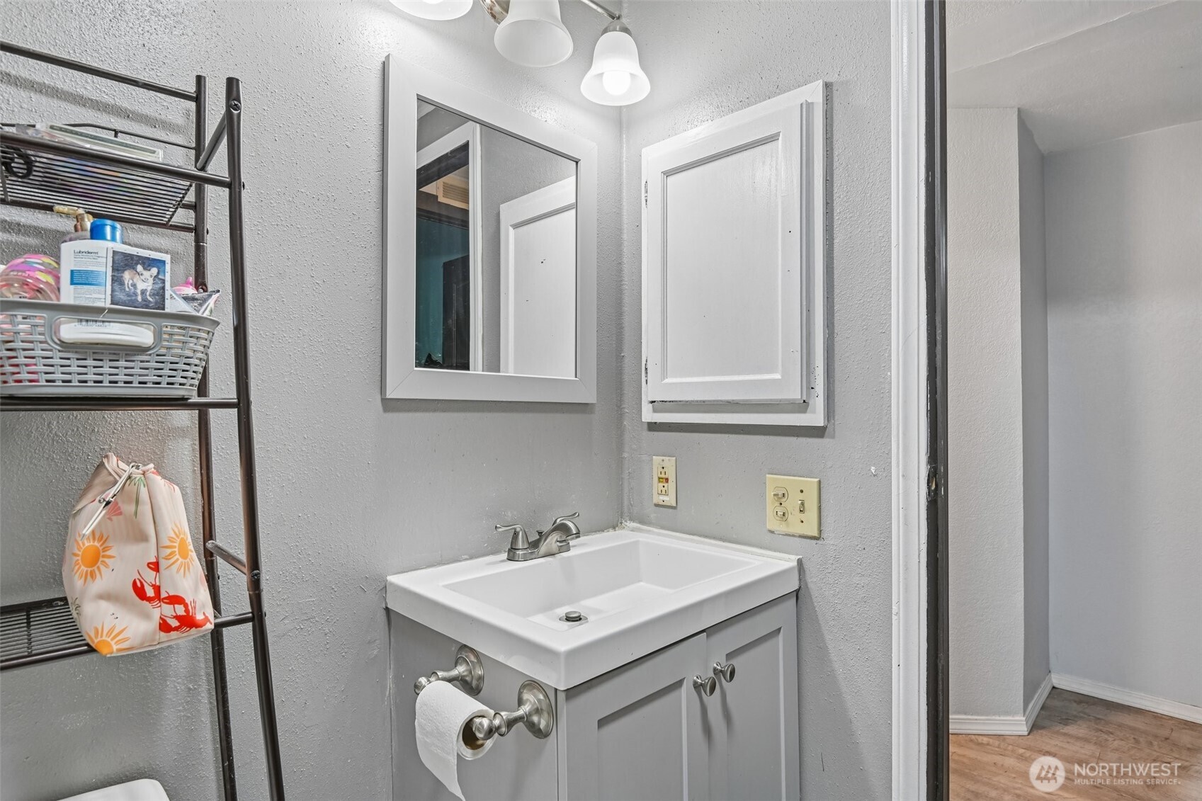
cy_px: 400
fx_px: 601
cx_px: 601
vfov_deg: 67.4
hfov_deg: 90.0
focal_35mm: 18
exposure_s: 1/50
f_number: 8
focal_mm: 18
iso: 400
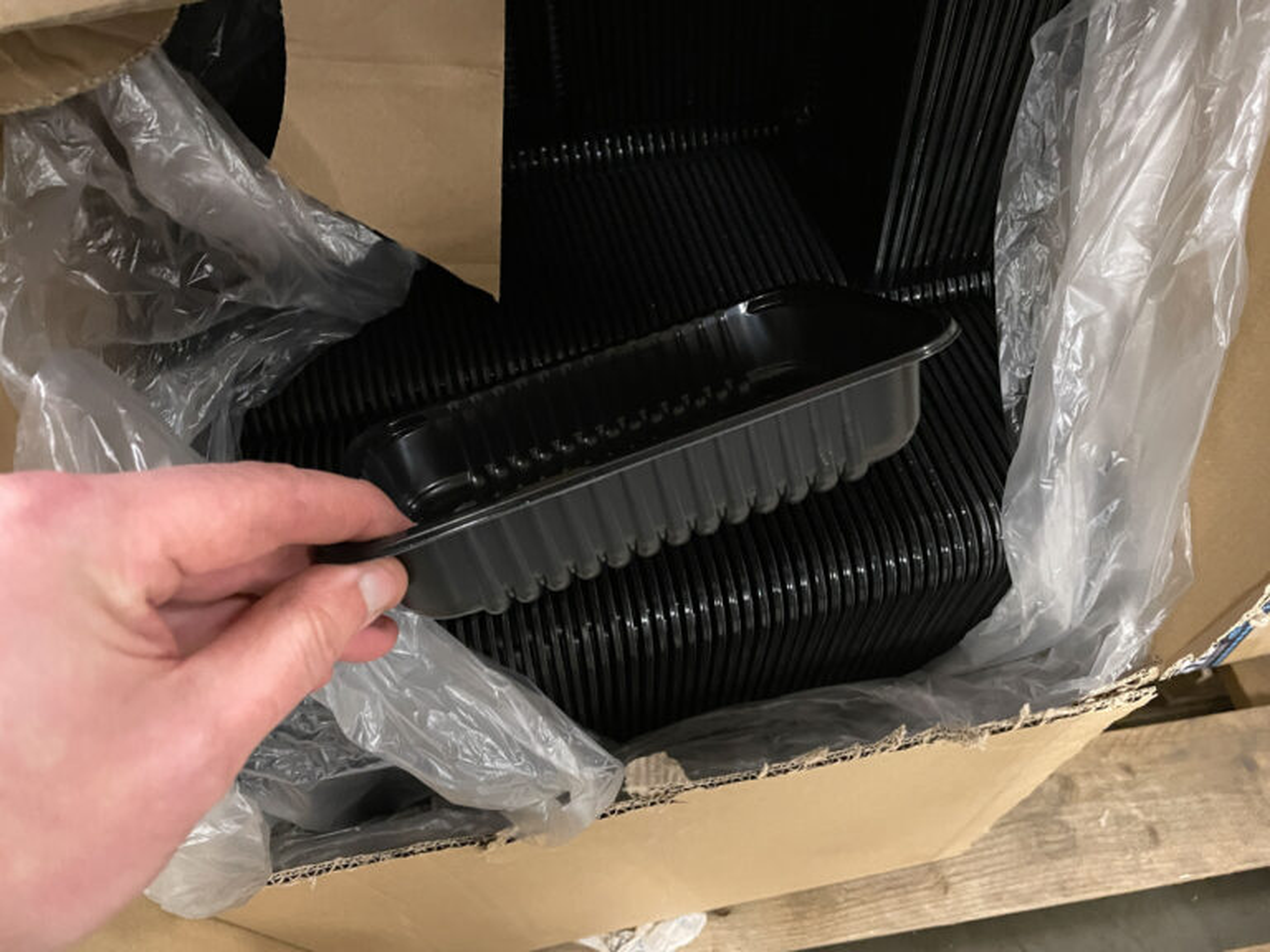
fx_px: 954
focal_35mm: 26
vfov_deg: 53.1
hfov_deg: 67.3
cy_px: 476
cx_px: 635
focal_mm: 4.2
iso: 800
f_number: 1.6
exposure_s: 1/25
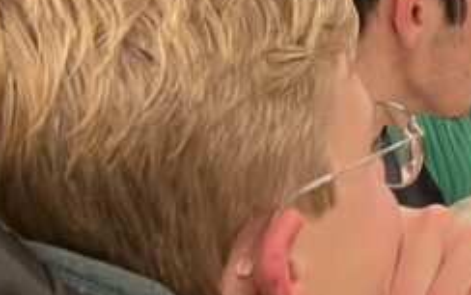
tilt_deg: -29.3
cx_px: 901
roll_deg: +0.2
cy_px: 372
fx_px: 1426
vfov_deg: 11.5
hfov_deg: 15.5
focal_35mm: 111
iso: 200
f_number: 1.6
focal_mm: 5.1
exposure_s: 1/50
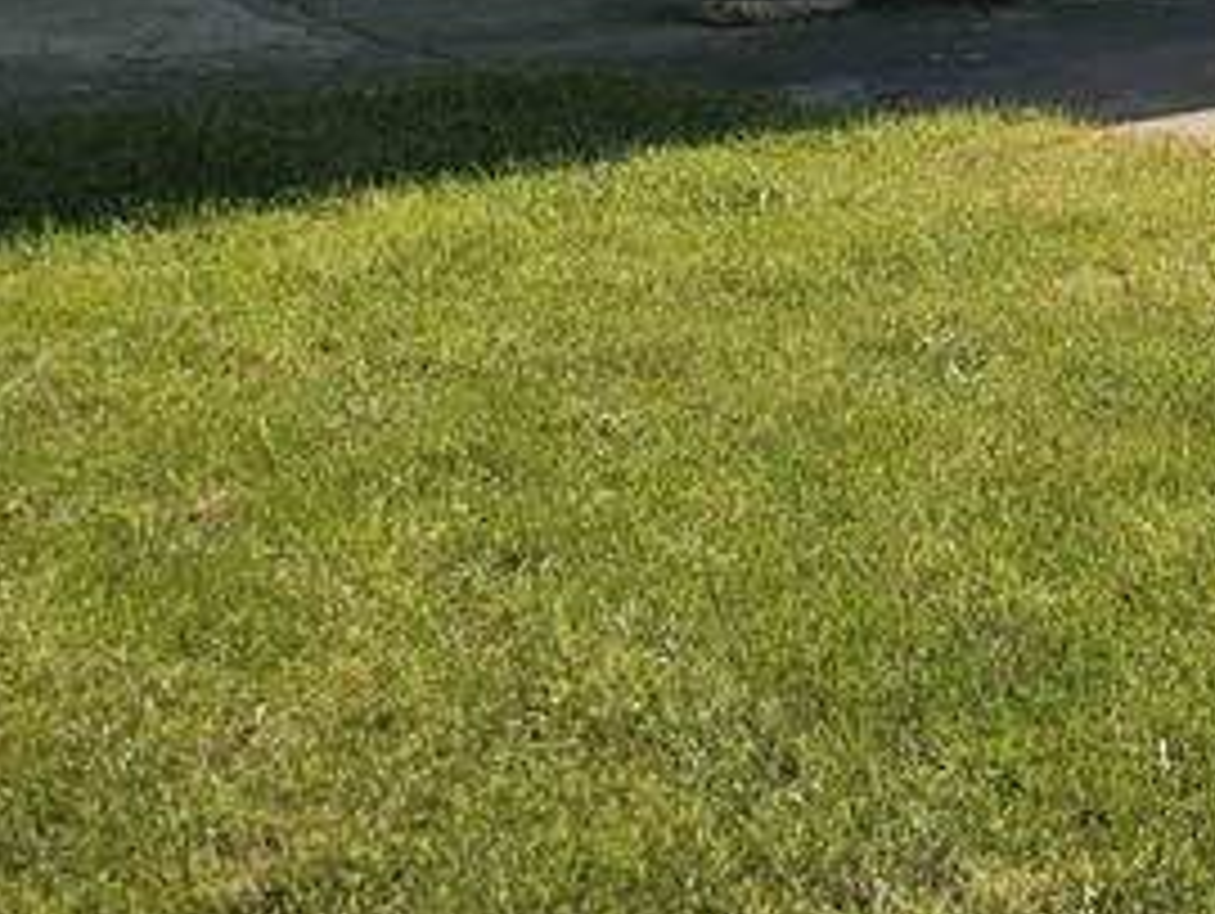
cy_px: -991
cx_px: 1638
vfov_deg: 11.9
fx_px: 3829
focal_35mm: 109
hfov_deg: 16.9
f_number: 1.7
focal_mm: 6.3
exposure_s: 1/748
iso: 10
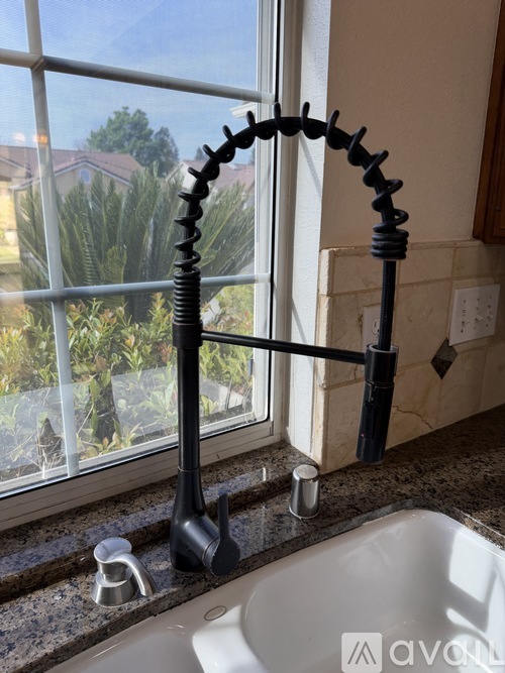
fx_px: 467
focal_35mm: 24
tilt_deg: -16.5
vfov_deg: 71.6
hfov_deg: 56.8
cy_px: 336
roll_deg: -1.7
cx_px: 252
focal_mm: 6.76
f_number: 1.78
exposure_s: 1/202
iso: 80
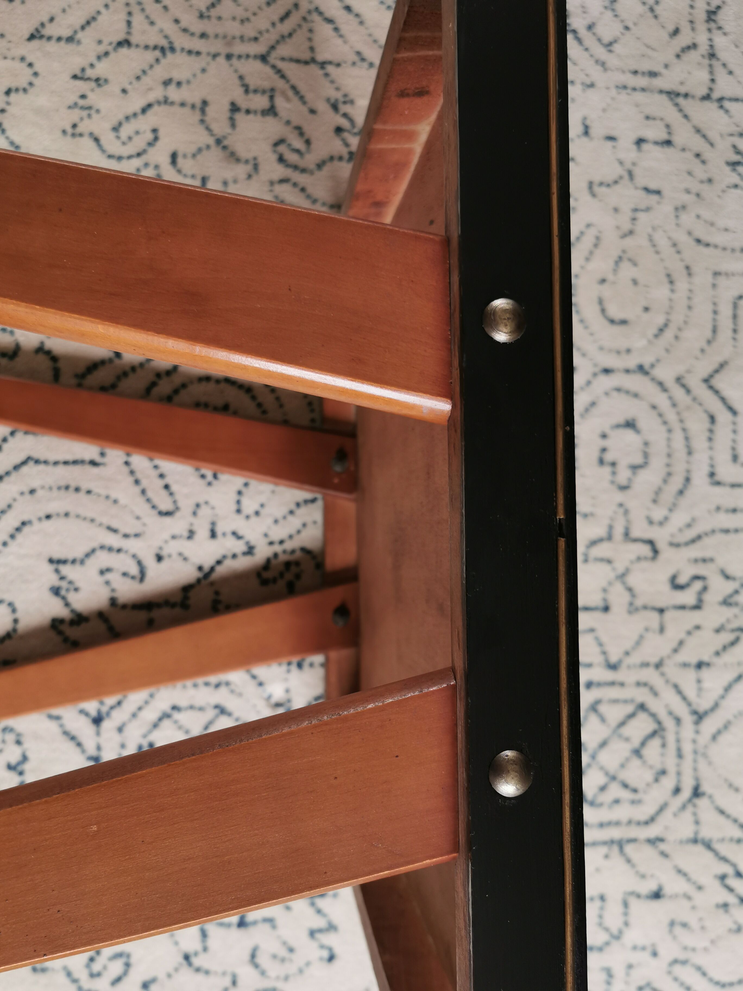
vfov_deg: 60.0
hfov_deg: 46.8
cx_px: 372
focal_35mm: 30
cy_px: 496
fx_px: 859
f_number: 1.6
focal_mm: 5.56
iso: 100
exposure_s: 1/100
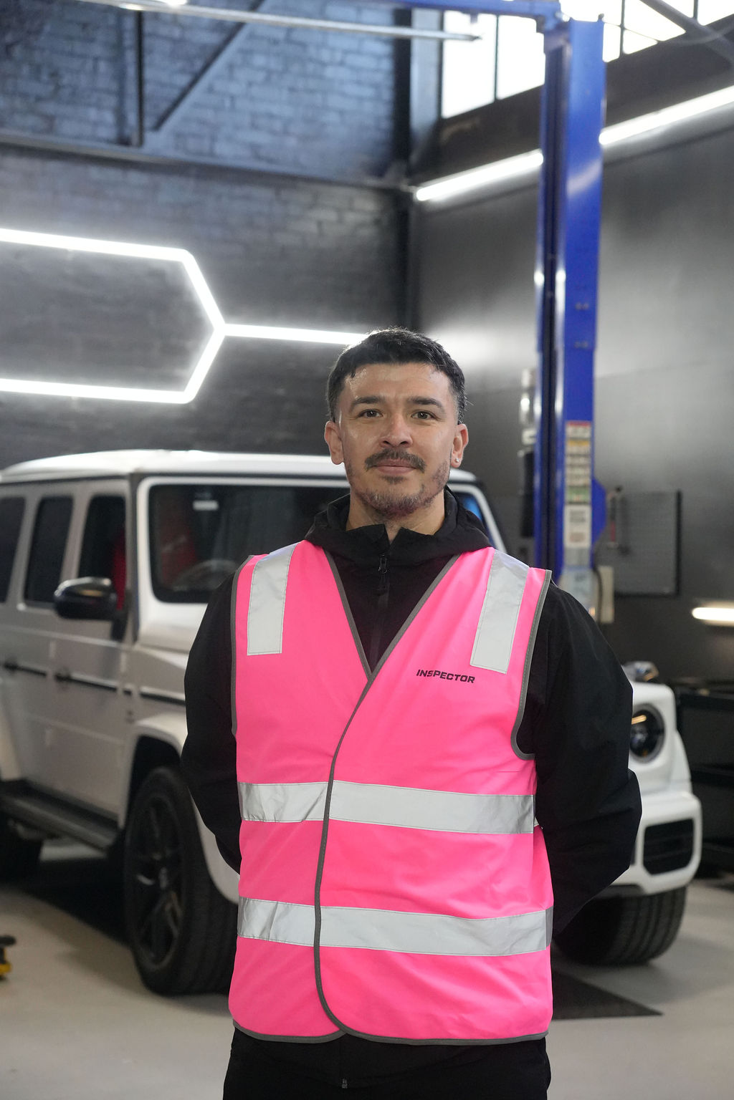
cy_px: 550
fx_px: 2161
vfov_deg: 28.6
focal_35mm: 71
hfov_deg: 19.3
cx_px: 367
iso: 3200
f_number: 4
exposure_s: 1/160
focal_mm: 47.1
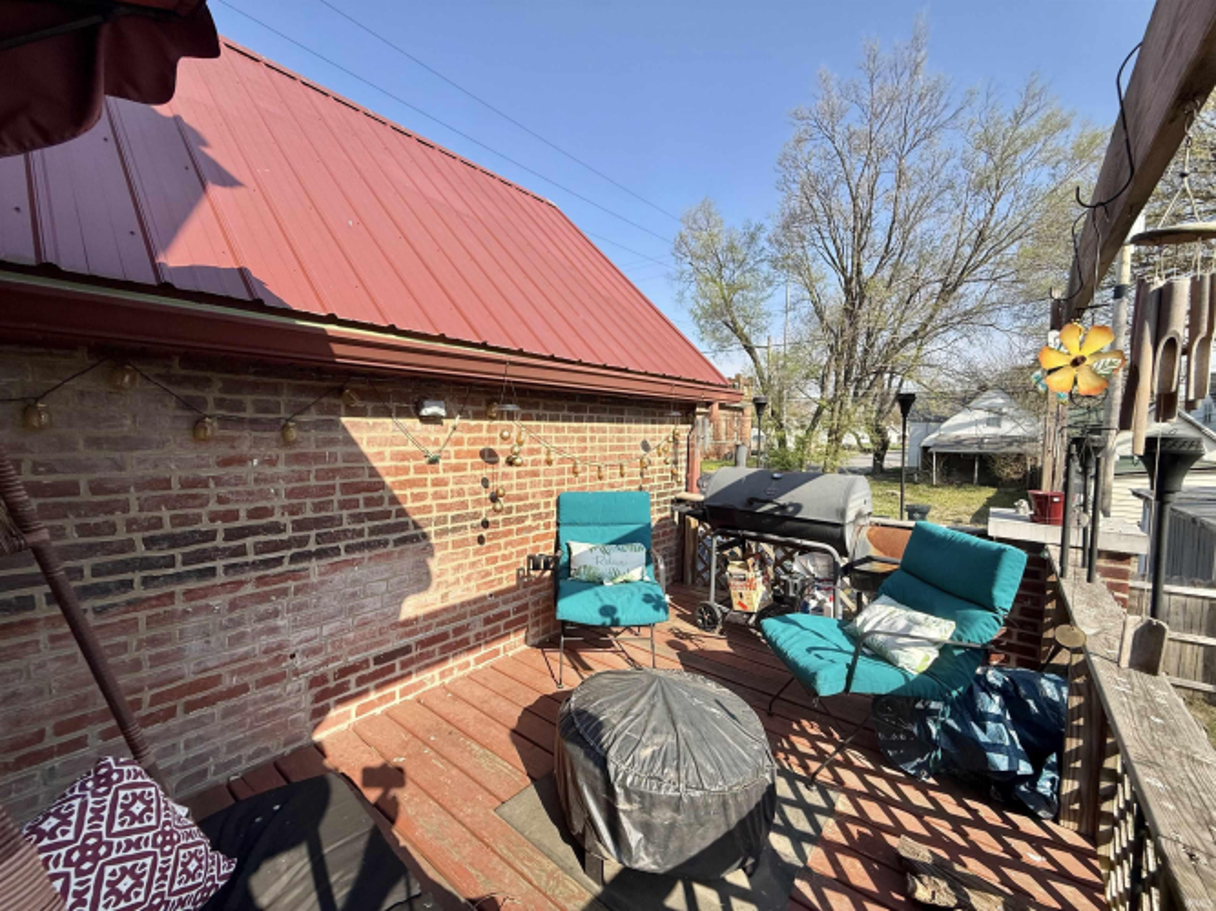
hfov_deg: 102.1
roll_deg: -2.2
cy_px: 456
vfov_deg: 85.7
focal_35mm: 14
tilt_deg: -1.8
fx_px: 492
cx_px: 608
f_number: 2.2
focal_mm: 2.22
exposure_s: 1/1259
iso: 50
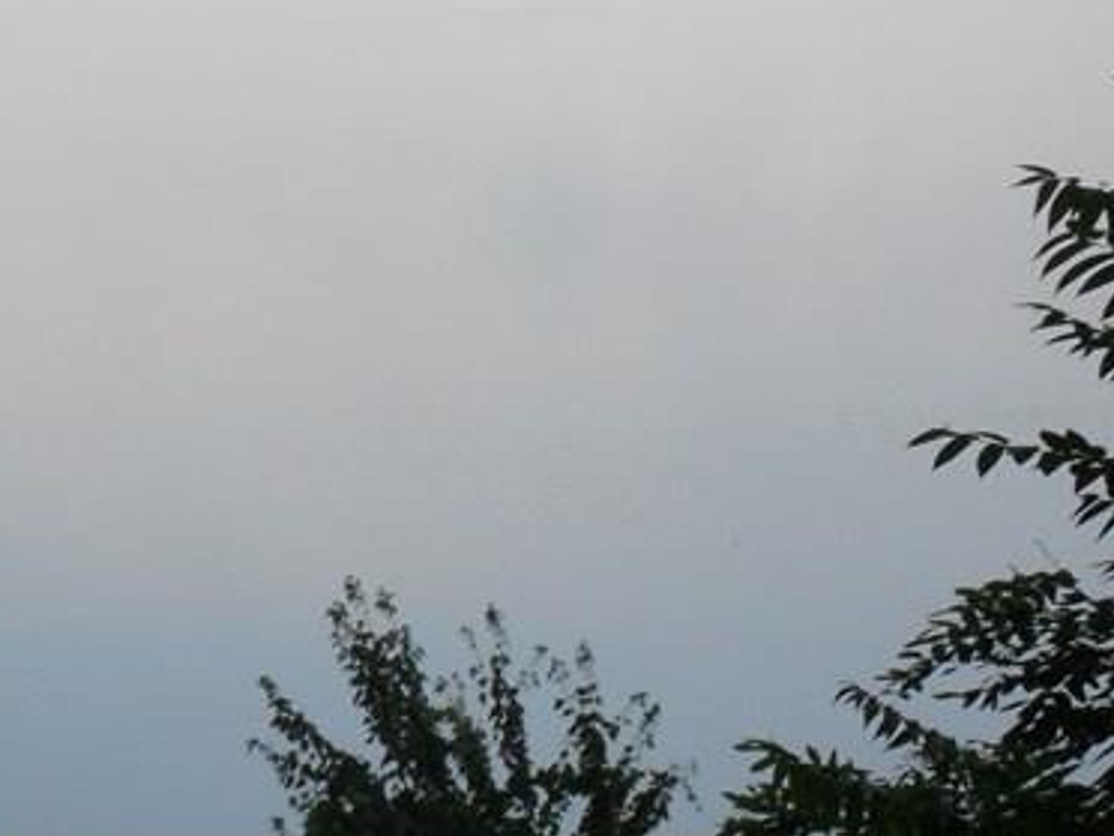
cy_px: -51
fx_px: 9300
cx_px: 21
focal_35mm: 289
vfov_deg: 5.1
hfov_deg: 6.8
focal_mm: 18.9
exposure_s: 1/250
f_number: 5.8
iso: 100
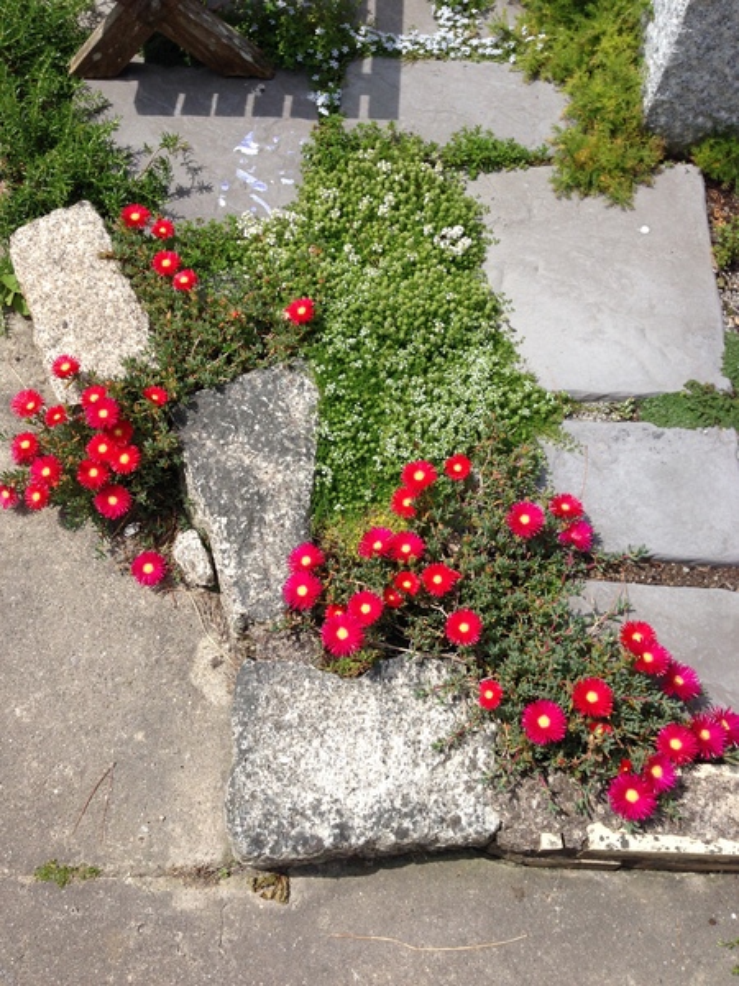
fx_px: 939
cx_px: 370
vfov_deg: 55.4
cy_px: 493
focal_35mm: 33
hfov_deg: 42.9
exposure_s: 1/1938
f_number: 2.4
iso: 50
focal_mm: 4.12
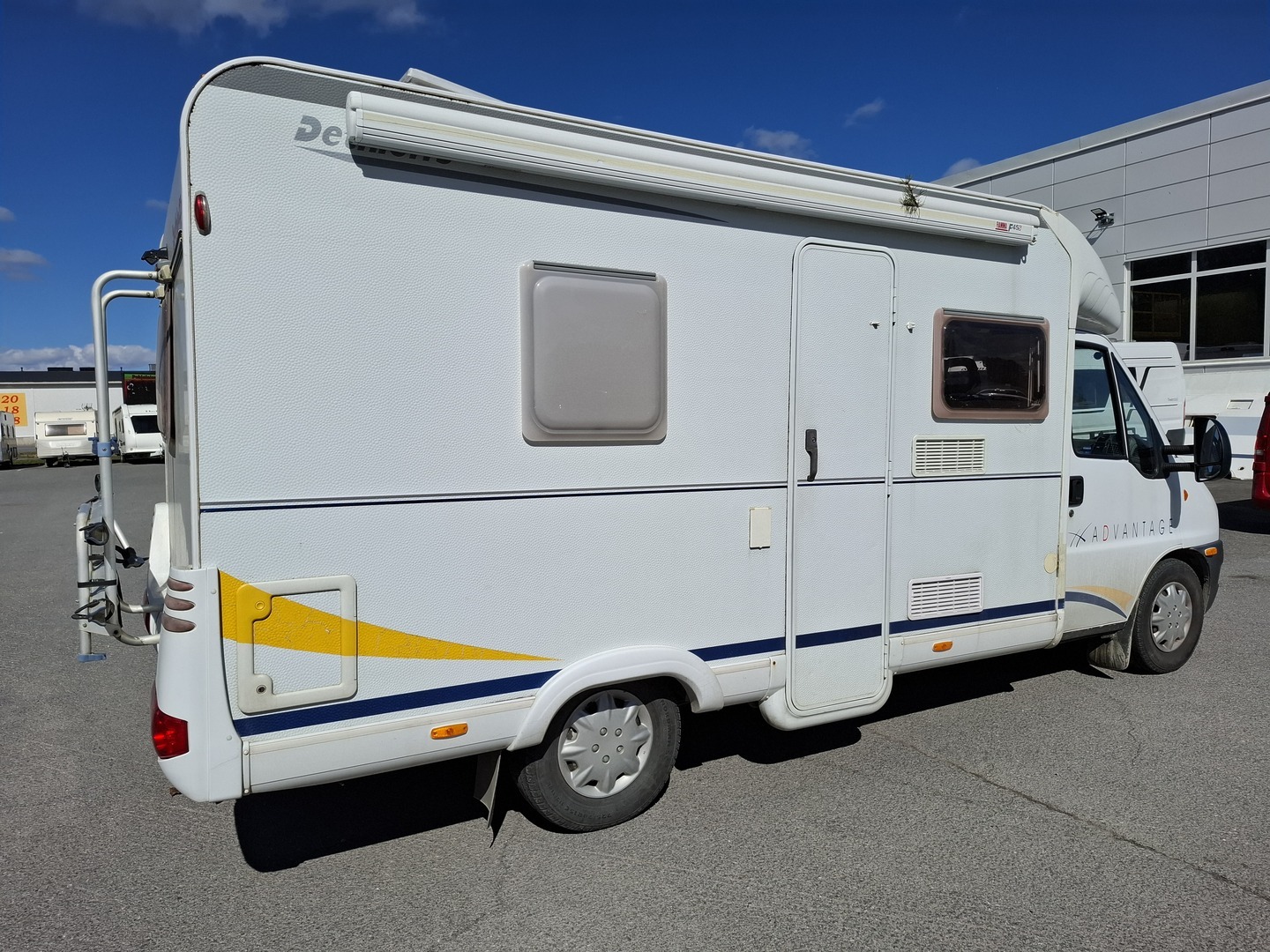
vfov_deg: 58.9
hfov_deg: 73.9
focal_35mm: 23
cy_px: 476
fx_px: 844
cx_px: 635
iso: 50
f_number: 1.8
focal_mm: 5.54
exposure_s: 1/5076
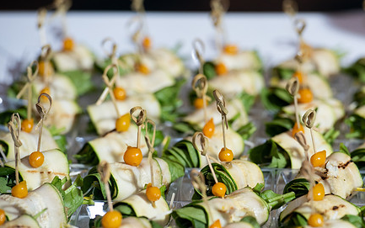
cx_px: 242
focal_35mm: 292
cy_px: 130
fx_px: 2906
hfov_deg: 7.2
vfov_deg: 4.5
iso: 500
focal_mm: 200
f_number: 4.5
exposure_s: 1/200
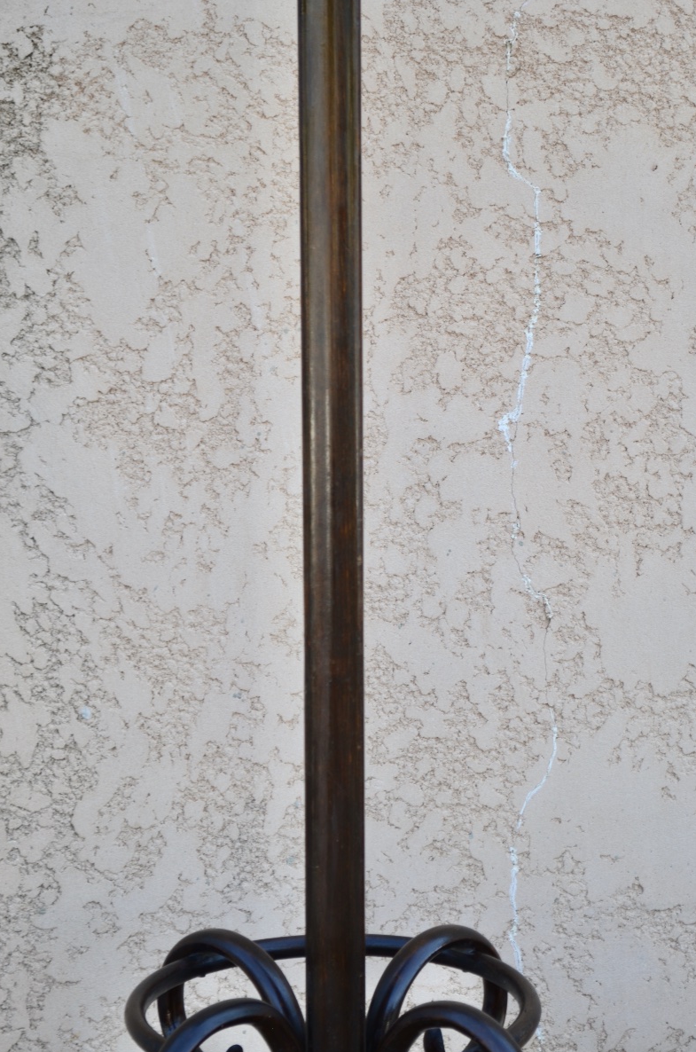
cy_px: 531
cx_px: 351
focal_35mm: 84
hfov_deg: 16.3
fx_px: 2434
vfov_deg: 24.4
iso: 100
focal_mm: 55
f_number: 5.6
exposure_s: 1/60
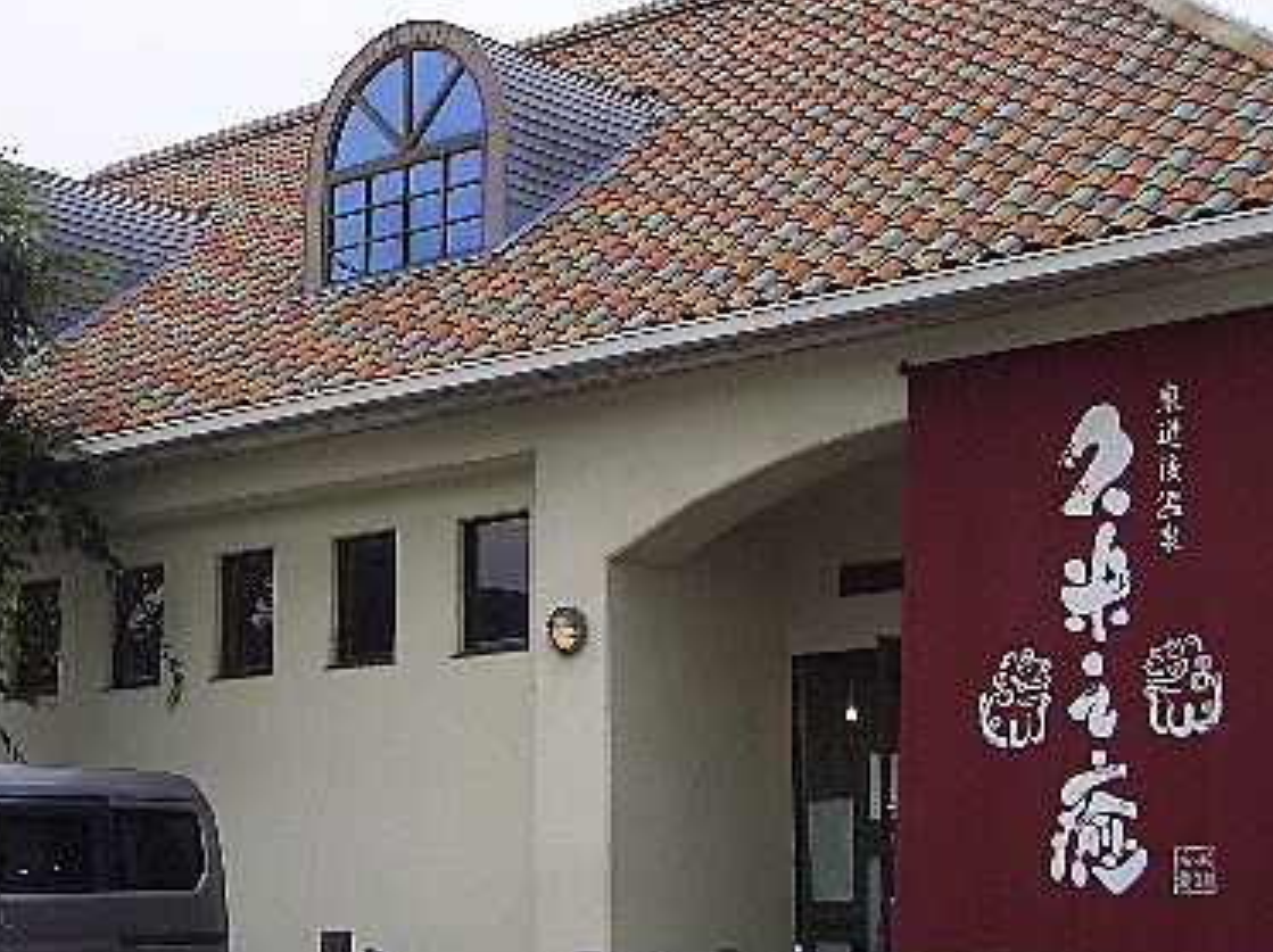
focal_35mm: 67
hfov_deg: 28.9
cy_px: 379
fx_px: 2462
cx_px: 519
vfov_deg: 21.9
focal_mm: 8
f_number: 4.8
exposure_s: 1/250
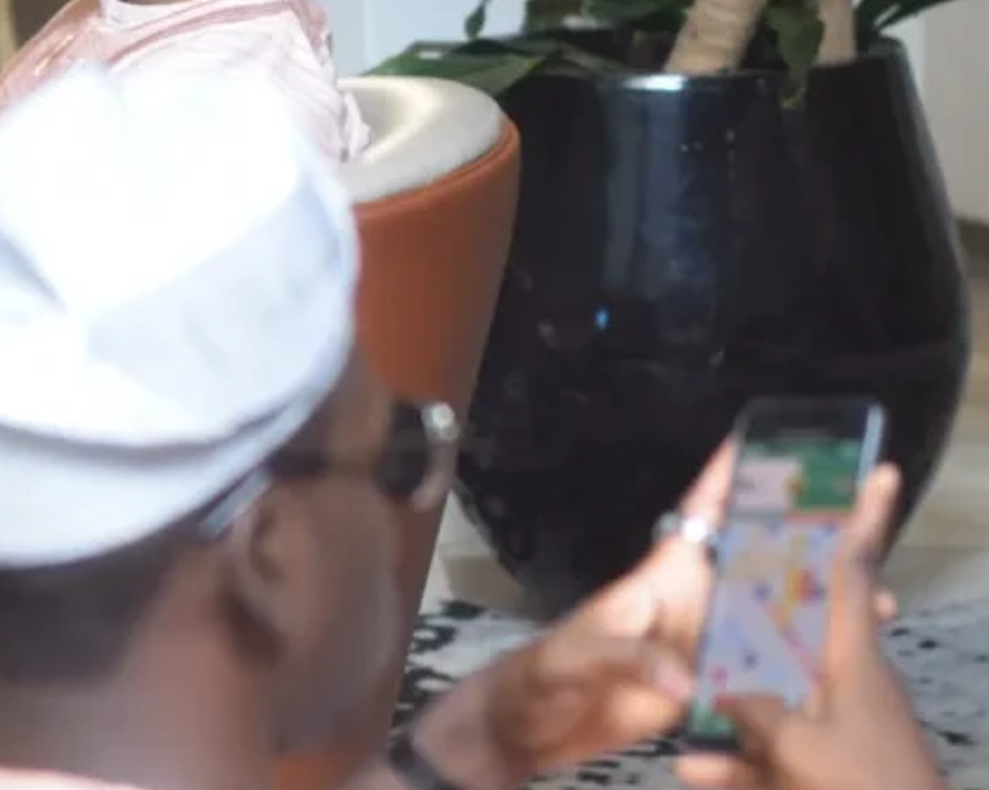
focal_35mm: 194
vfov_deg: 8.0
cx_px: 338
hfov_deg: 10.0
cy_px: 220
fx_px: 5676
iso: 800
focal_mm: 50
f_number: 2.2
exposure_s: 1/200
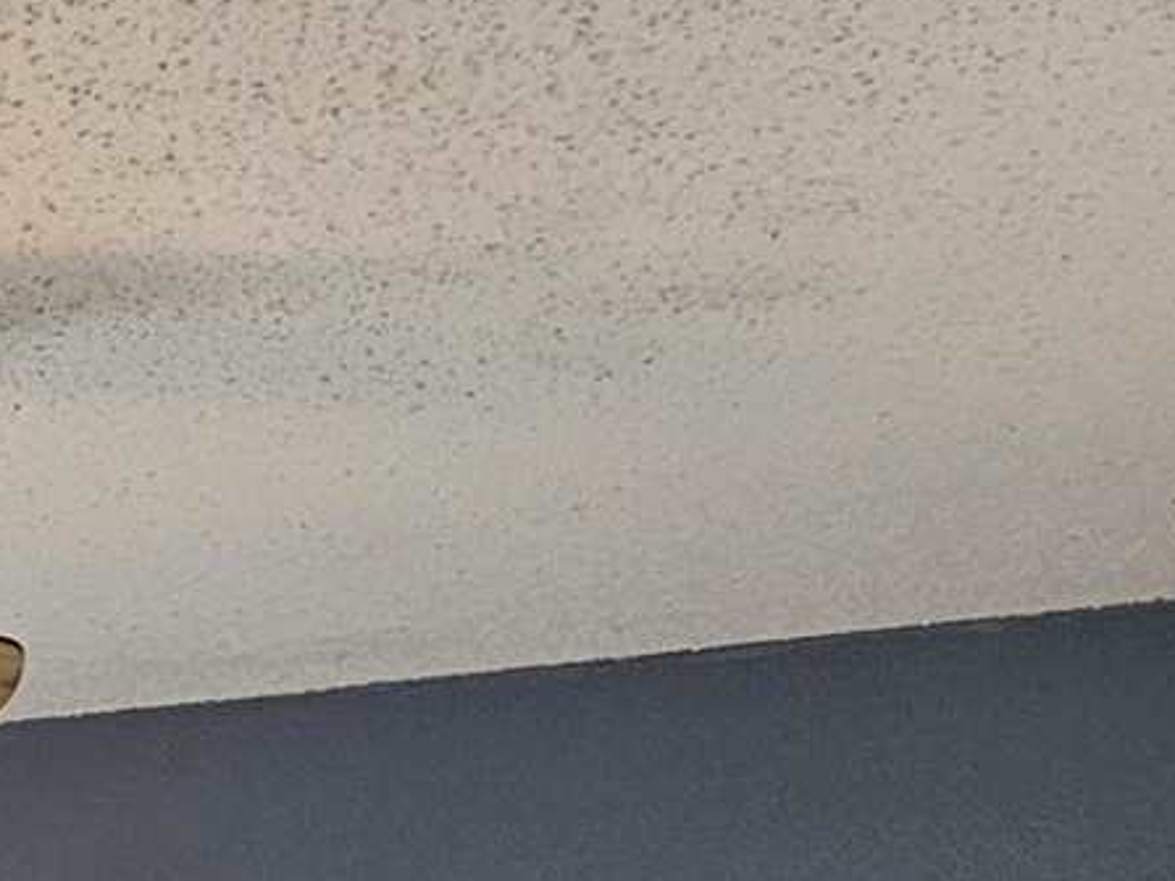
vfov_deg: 8.6
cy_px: 2043
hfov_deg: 11.8
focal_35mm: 158
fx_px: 5362
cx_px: -768
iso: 100
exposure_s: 1/120
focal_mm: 5.4
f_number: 1.8
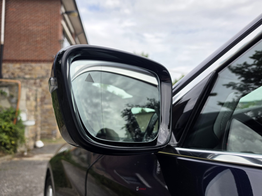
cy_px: 98
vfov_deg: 58.9
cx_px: 131
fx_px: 174
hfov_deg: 73.9
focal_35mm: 23
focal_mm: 6.5
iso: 64
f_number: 1.4
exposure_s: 1/4331
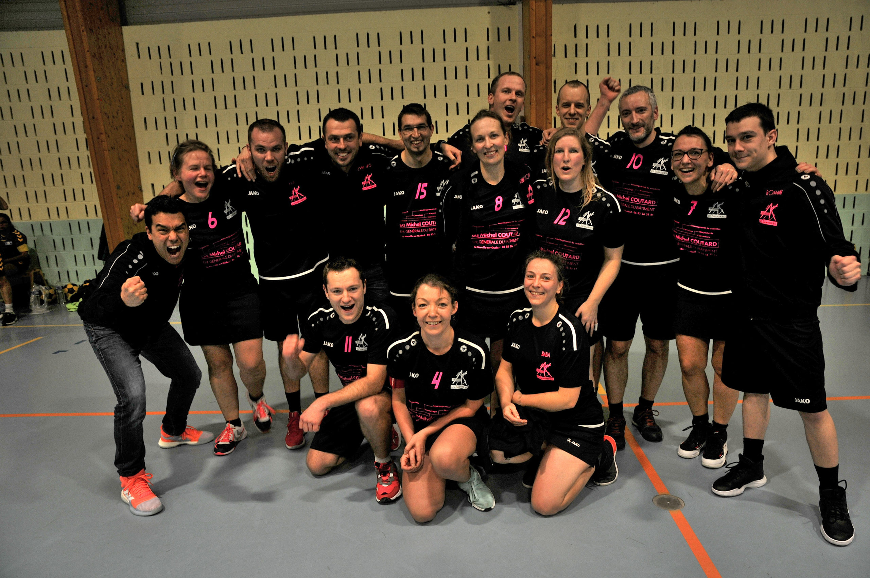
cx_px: 435
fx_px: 579
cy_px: 289
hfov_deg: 73.8
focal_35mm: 24
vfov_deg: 53.0
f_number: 5
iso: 200
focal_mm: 16
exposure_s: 1/60
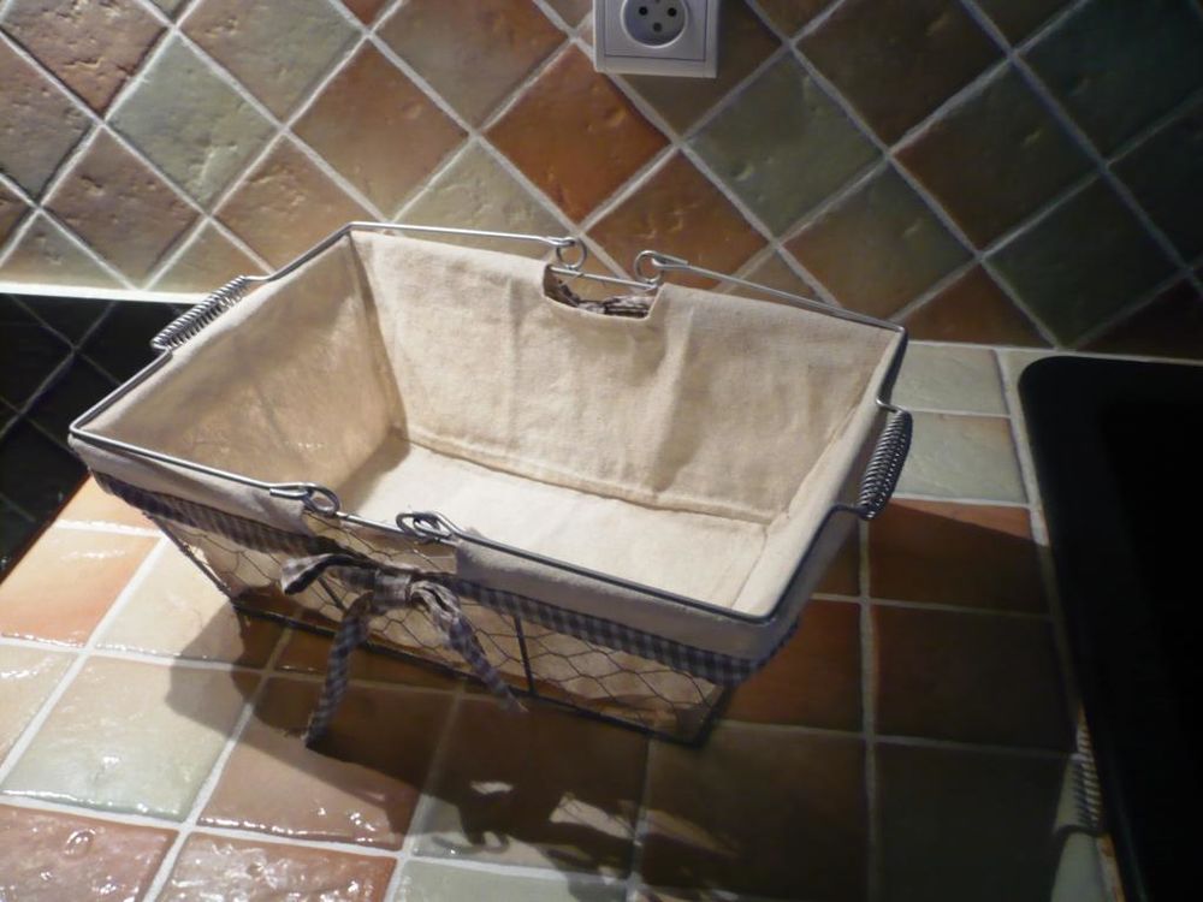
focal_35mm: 35
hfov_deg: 52.6
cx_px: 602
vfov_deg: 40.7
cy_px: 451
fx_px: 1216
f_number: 2.8
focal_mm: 5.8
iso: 200
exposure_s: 1/10
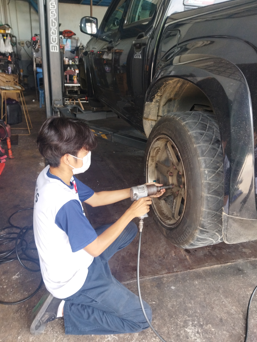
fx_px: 287
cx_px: 127
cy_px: 174
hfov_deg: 48.2
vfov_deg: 61.7
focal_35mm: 29
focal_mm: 4.71
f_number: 1.79
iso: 126
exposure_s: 1/100
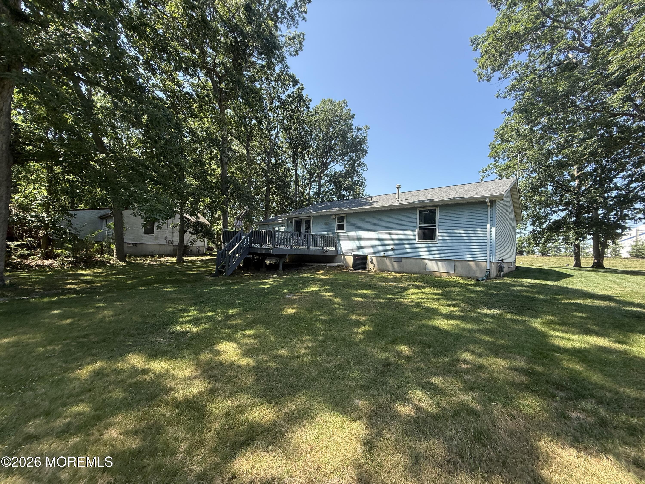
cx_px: 322
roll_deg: -2.0
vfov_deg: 85.7
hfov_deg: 102.1
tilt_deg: +3.5
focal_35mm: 14
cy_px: 242
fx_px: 261
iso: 64
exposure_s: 1/531
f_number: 2.2
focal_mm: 2.22
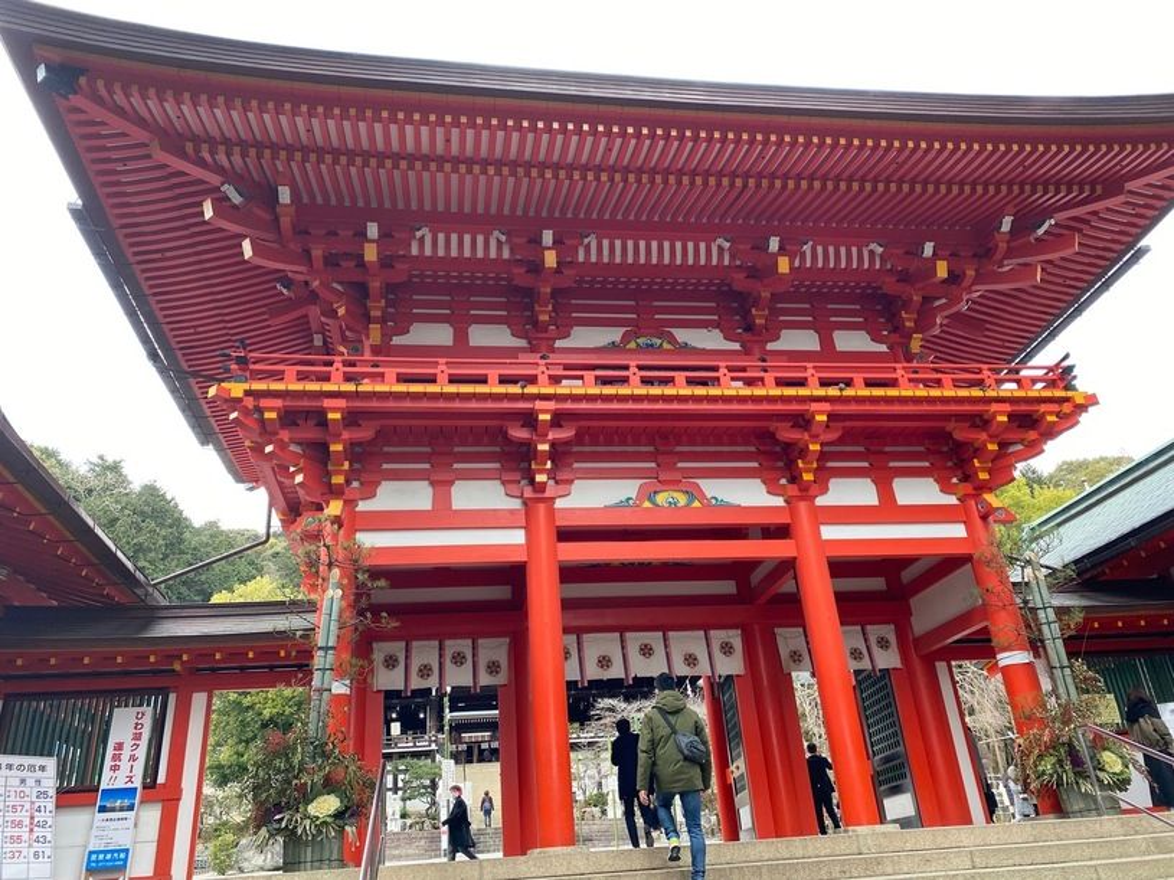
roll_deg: +4.3
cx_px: 587
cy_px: 440
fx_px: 882
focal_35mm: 26
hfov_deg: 67.3
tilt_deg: +24.9
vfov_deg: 53.1
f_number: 1.8
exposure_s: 1/121
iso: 125
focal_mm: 4.25
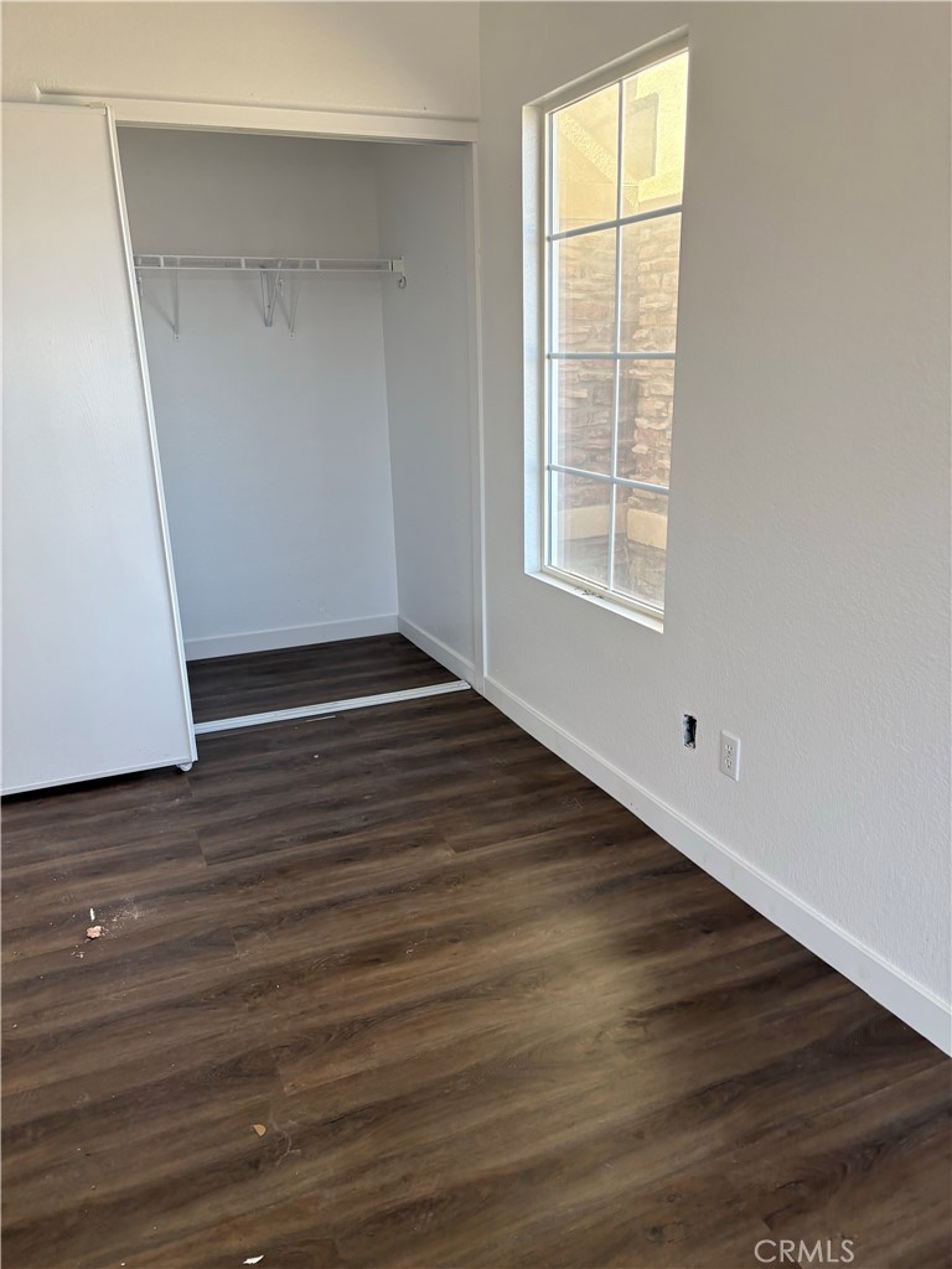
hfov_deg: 53.1
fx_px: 953
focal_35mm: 26
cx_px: 476
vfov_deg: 67.3
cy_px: 634
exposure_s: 1/233
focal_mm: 5.96
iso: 80
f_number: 1.6
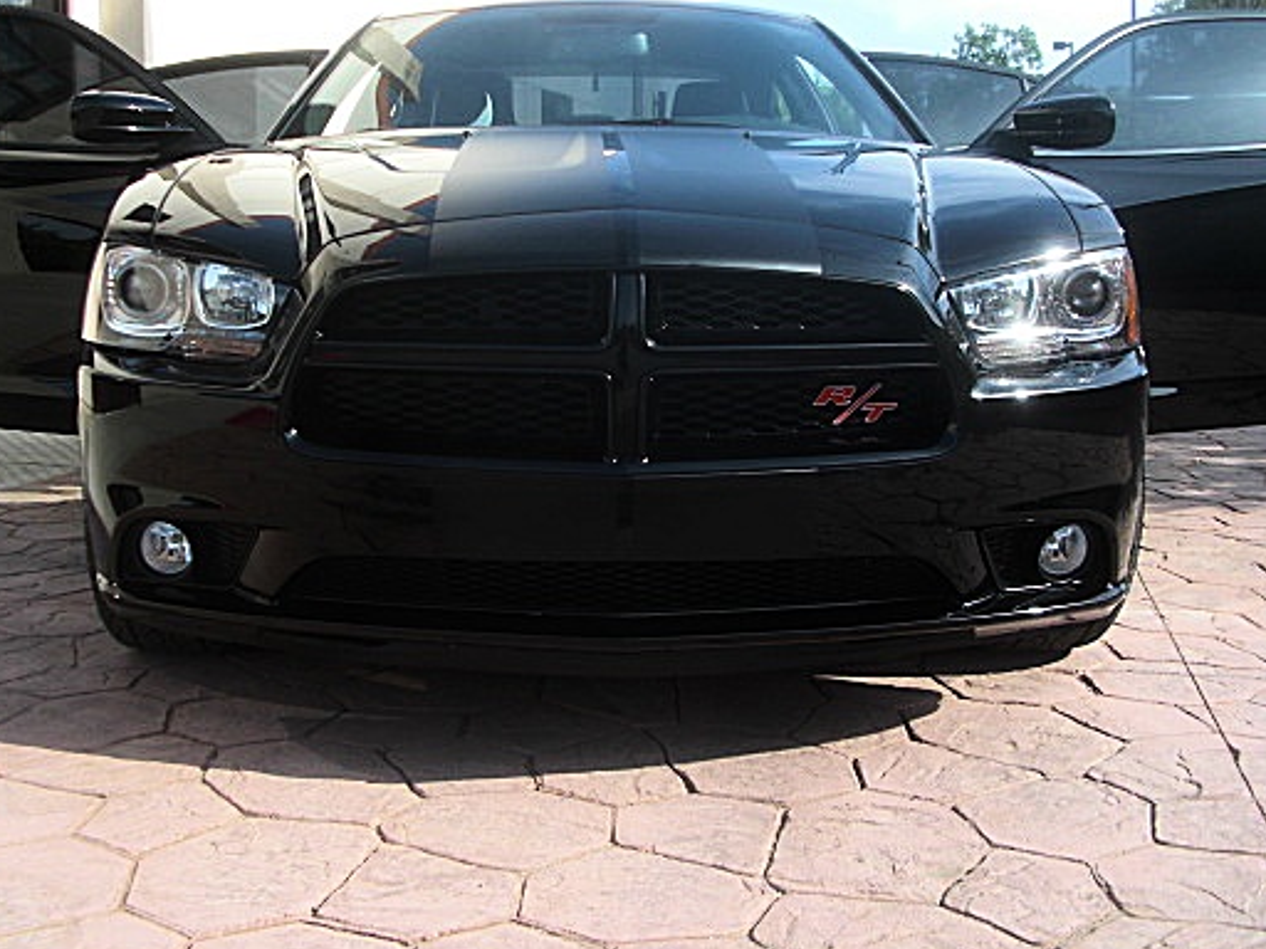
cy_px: 388
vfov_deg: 32.1
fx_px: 1646
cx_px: 601
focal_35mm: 45
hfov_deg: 42.1
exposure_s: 1/400
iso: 50
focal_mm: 6.3
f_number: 2.8
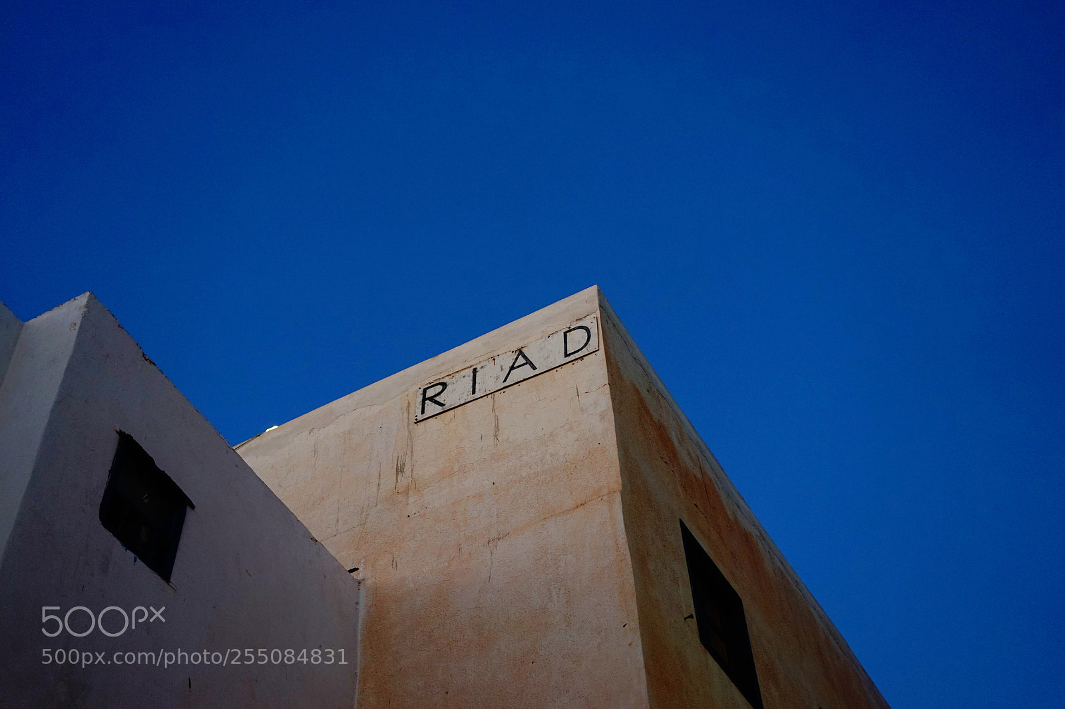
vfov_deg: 27.0
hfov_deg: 39.6
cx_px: 532
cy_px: 354
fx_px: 1479
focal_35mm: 50
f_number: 2.2
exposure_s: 1/60
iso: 640
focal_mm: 50
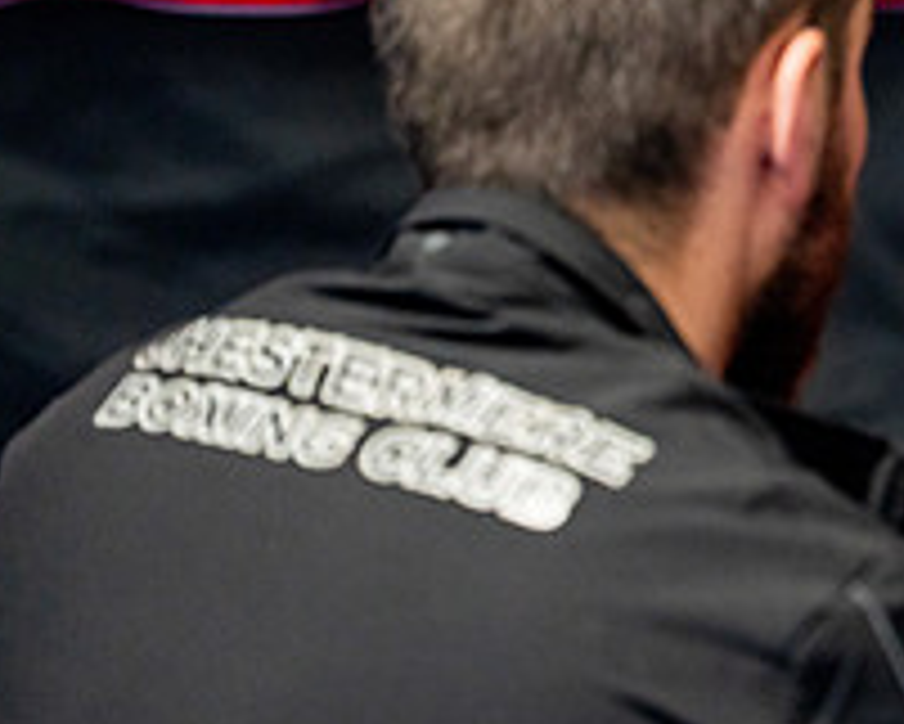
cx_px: 1129
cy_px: 160
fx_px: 10895
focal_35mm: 407
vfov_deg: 3.8
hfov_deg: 4.7
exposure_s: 1/800
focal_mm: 150
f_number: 2
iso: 4000
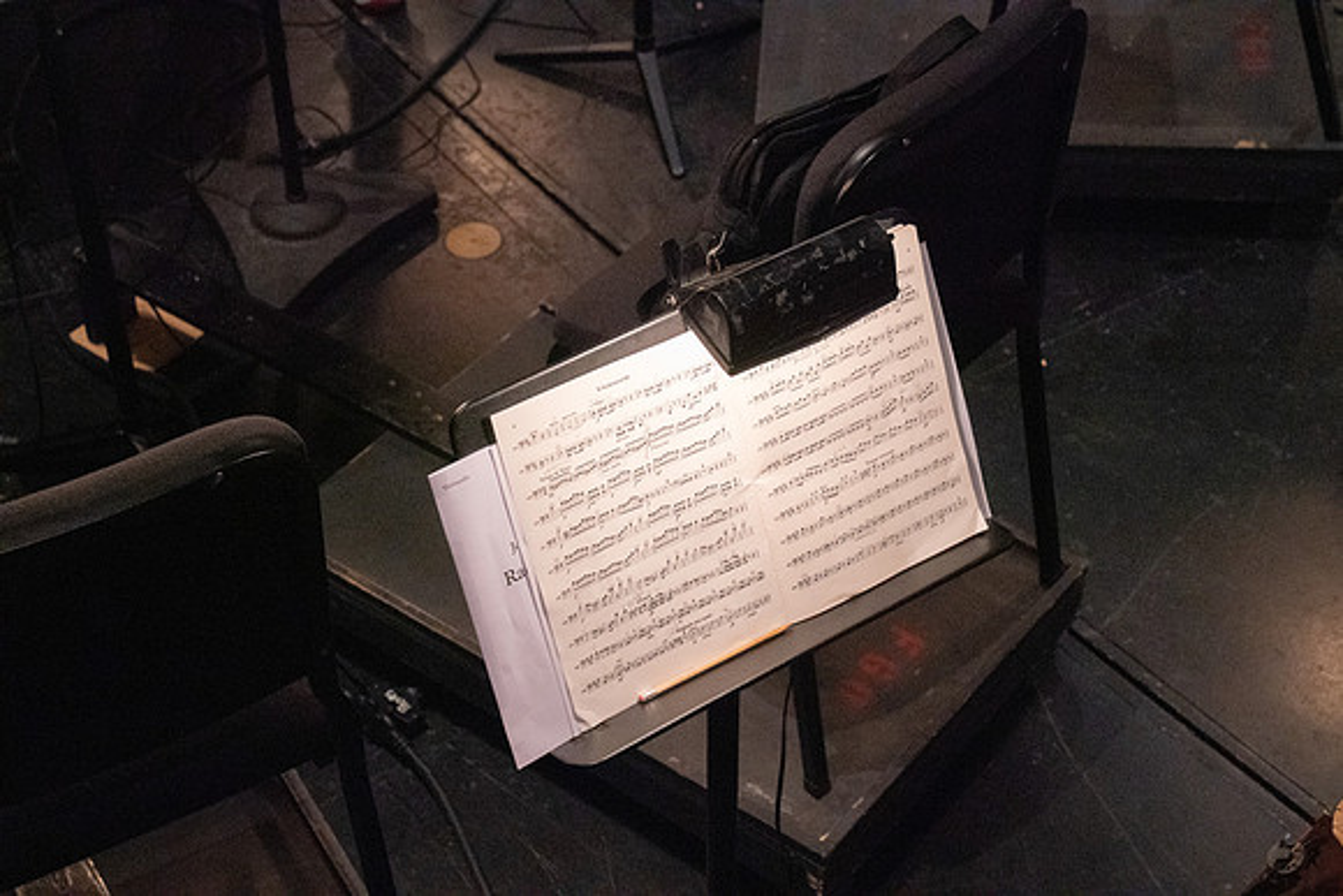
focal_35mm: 70
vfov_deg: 19.5
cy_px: 448
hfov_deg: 28.8
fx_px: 2612
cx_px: 672
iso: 12800
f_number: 7.1
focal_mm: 70
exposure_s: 1/320
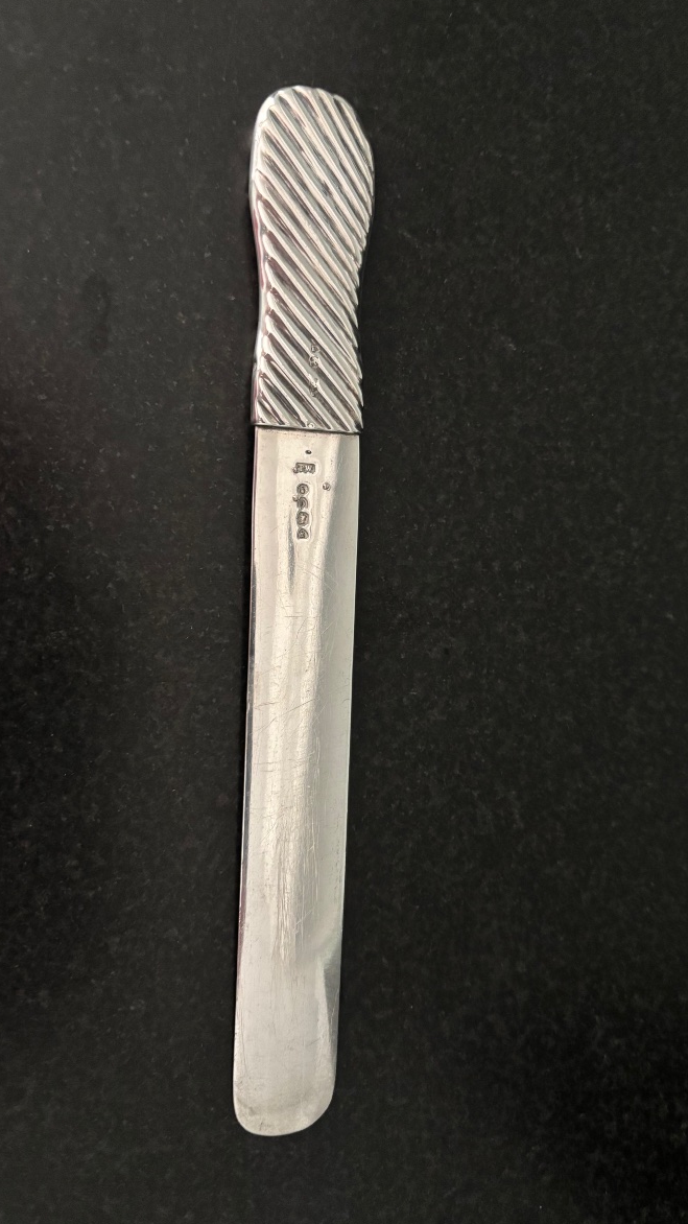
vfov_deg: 66.1
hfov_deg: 40.2
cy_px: 619
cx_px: 364
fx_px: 941
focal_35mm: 29
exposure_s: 1/37
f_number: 1.6
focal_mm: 5.96
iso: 640
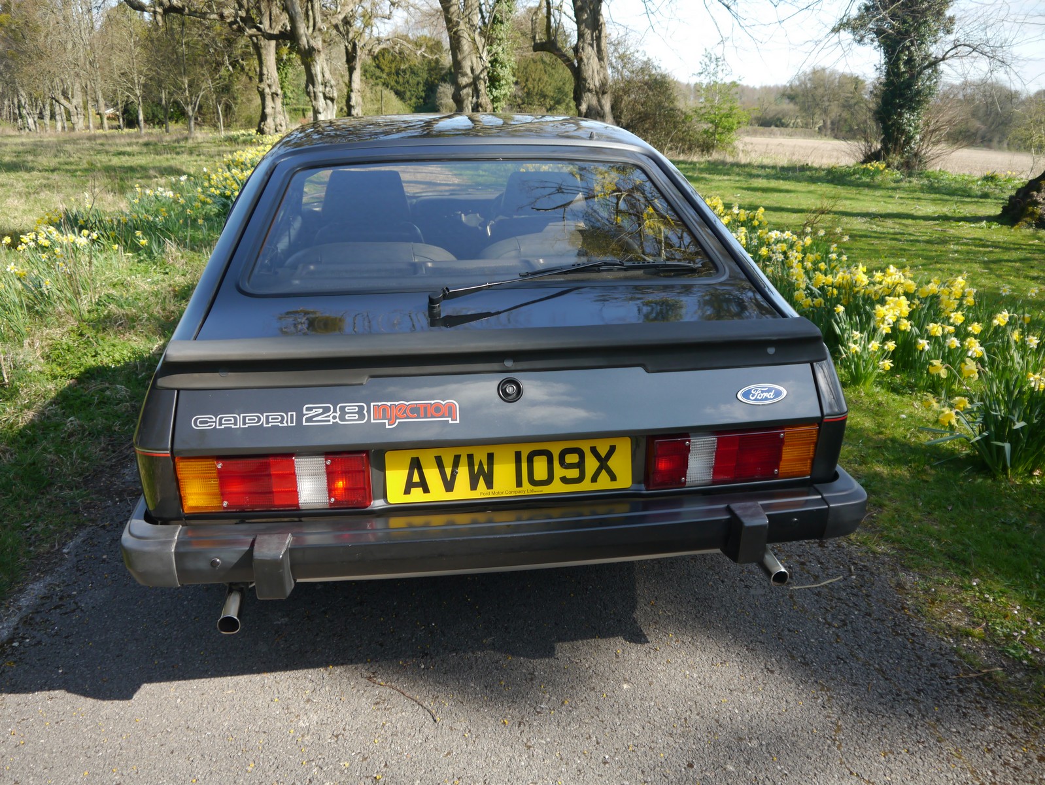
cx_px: 522
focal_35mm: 32
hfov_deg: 56.8
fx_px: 966
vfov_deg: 44.2
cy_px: 392
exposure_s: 1/125
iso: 160
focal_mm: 16
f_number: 4.5
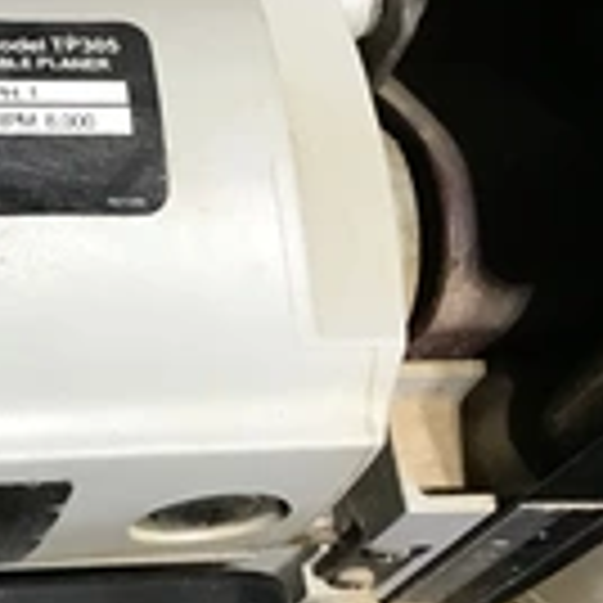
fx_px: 1616
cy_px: 261
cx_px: -63
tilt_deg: -61.9
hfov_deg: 20.2
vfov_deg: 21.1
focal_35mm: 82
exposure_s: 1/30
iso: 100
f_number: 2.4
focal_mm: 3.3
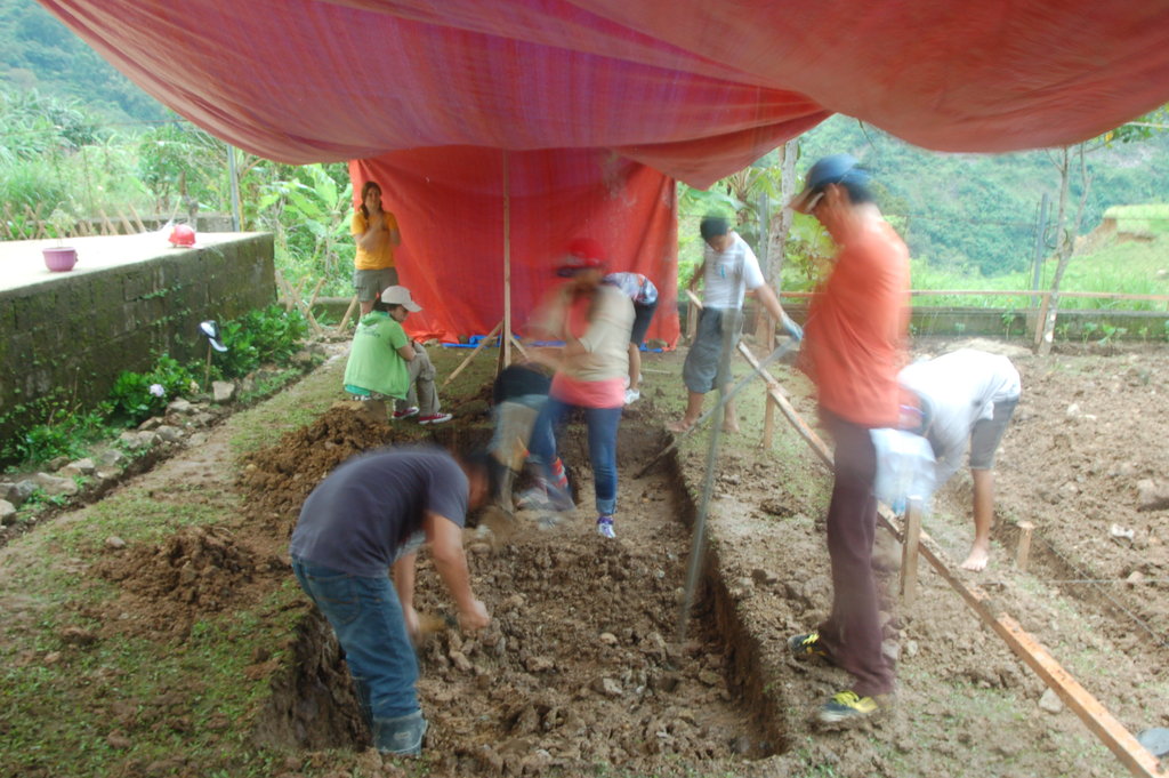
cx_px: 584
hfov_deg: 62.0
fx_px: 973
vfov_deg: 43.5
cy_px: 389
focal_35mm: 30
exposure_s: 1/2.5
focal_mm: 20
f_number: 14
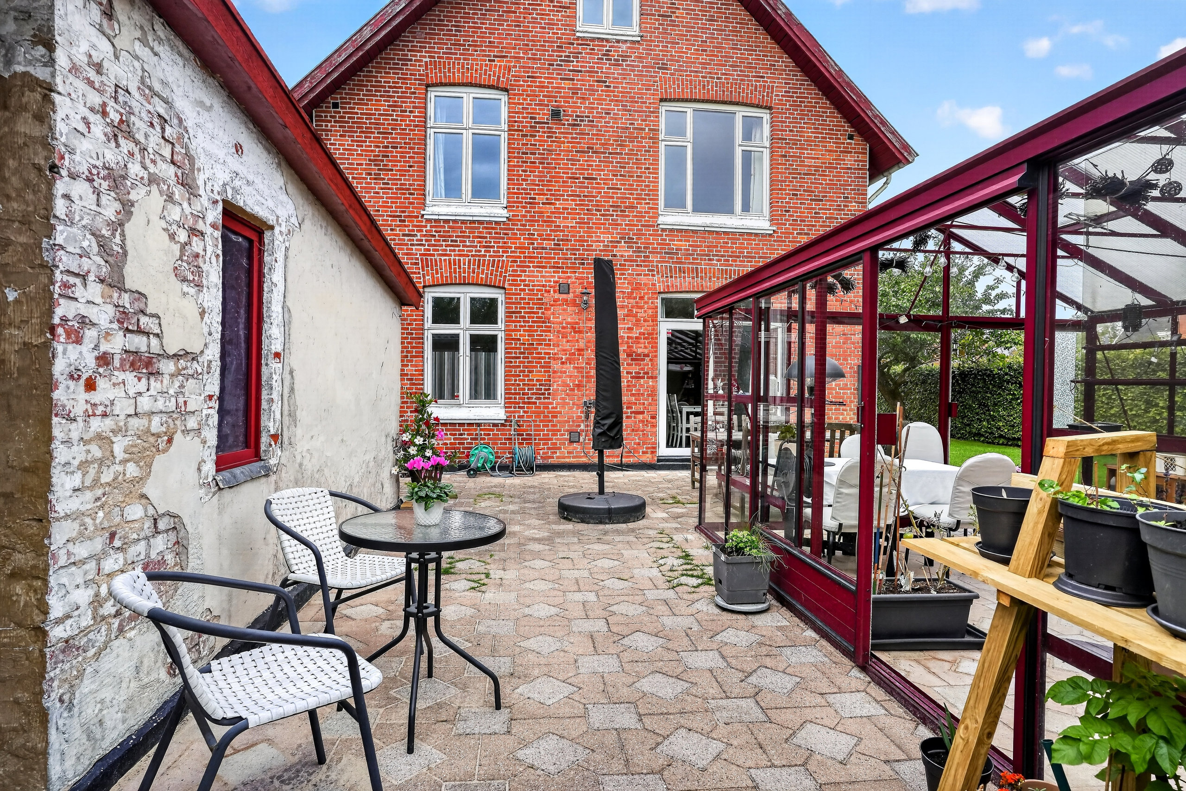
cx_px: 593
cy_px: 396
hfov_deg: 84.0
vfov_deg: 61.9
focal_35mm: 20
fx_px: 659
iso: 1250
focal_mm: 20
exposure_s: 1/200
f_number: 8
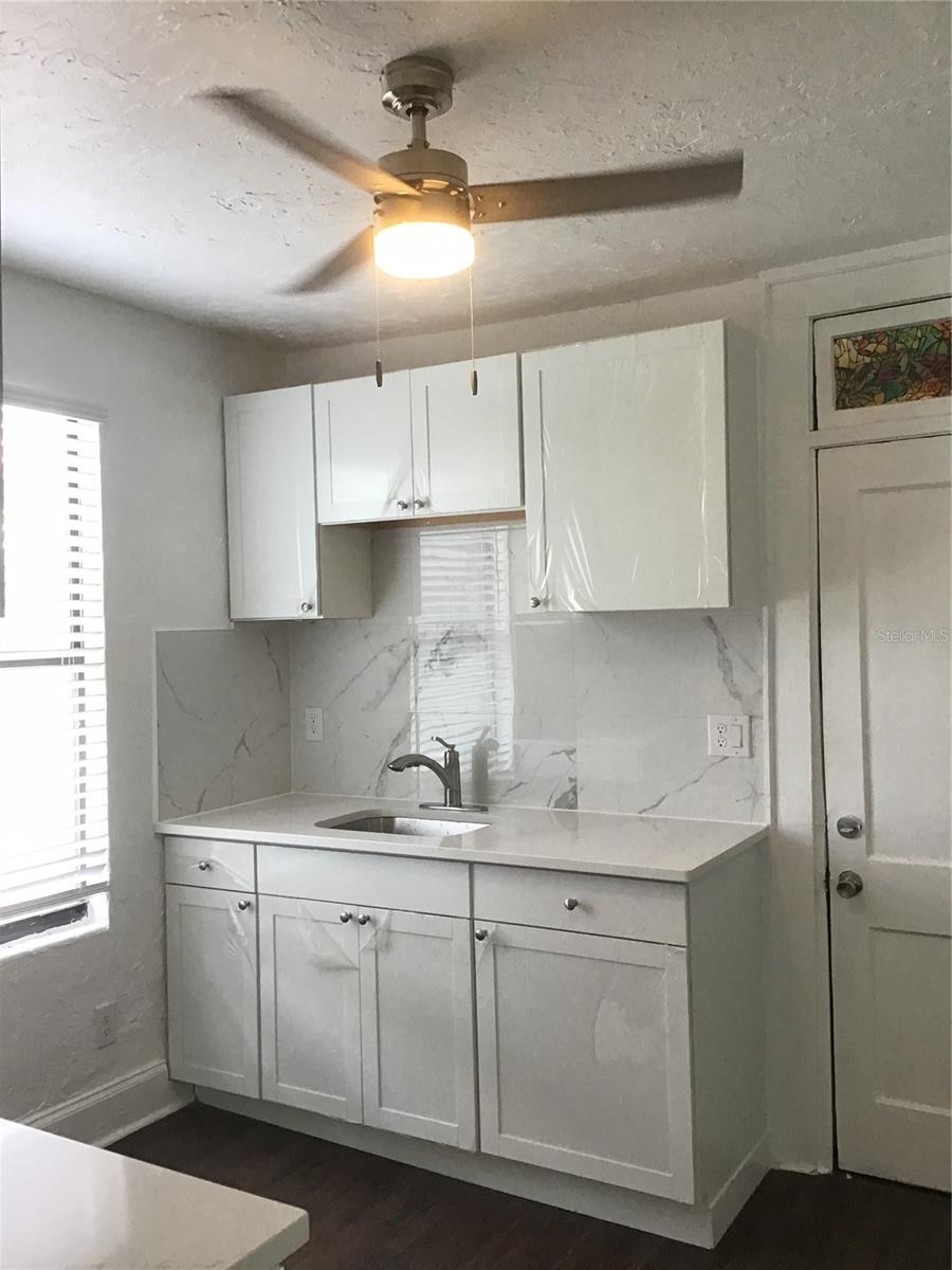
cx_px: 476
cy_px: 635
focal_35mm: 31
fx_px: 1137
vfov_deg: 58.4
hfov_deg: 45.4
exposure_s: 1/30
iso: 32
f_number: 2.4
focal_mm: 3.3
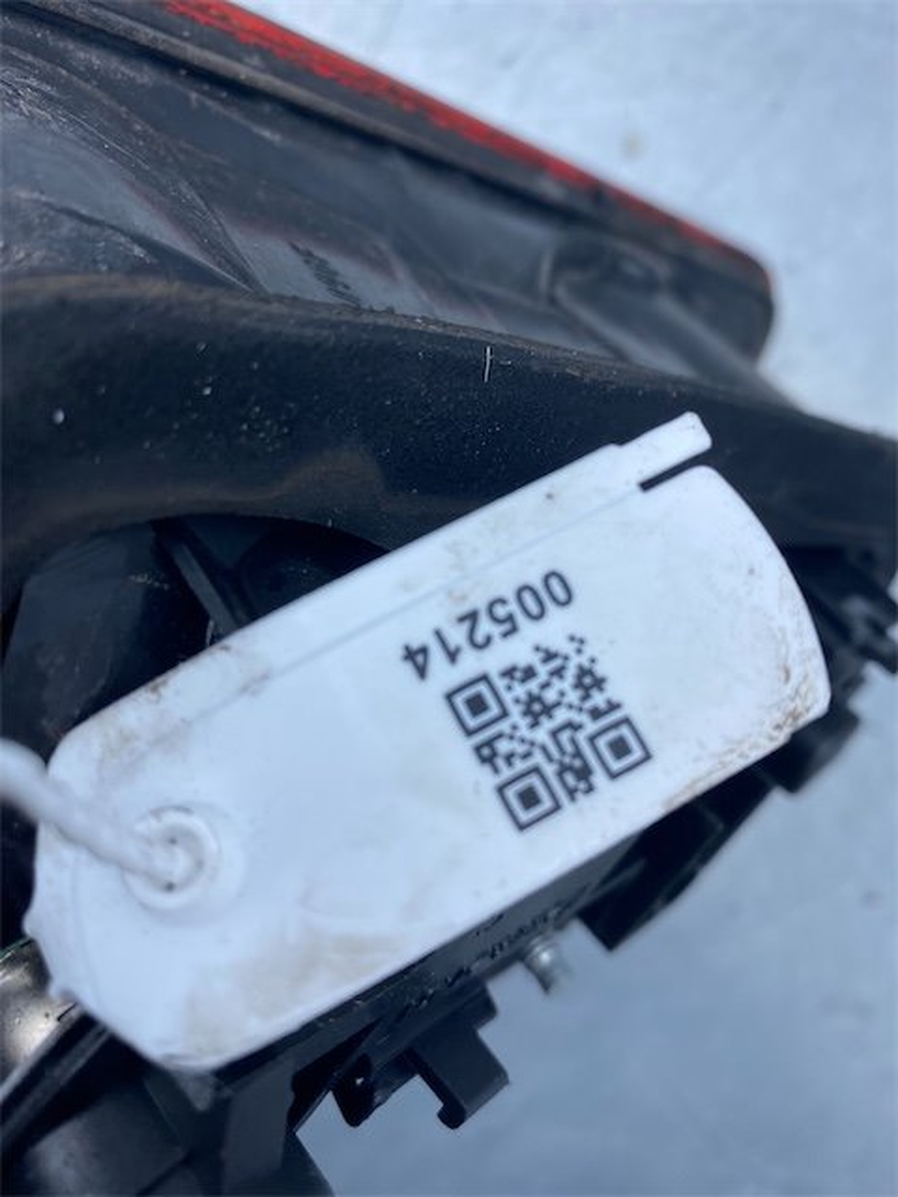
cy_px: 598
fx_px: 899
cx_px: 449
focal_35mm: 26
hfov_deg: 53.1
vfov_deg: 67.3
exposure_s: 1/662
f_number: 1.8
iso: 32
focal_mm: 4.25
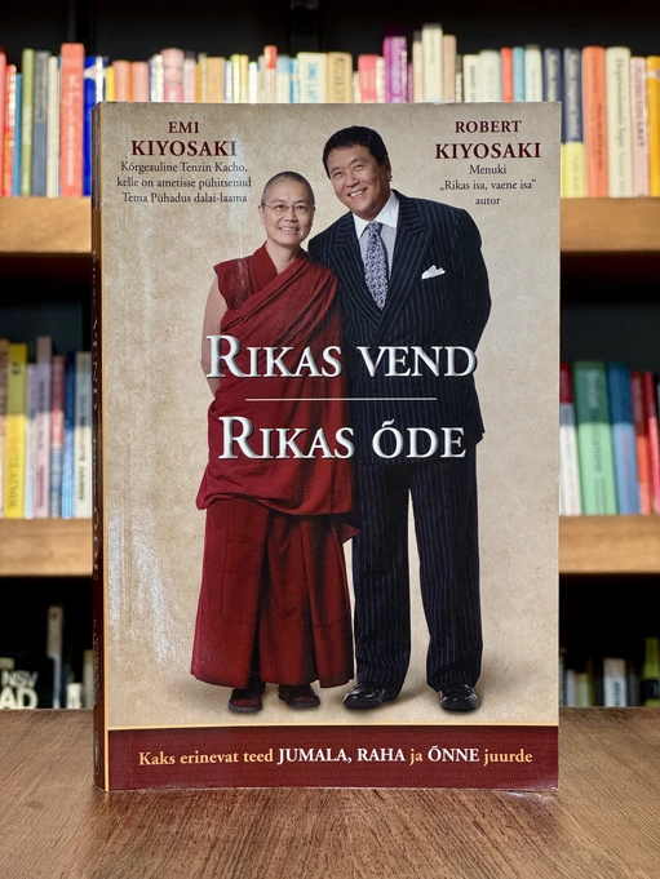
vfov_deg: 25.3
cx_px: 330
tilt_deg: -0.7
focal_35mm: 77
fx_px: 1957
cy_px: 440
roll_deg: -0.4
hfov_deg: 19.1
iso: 250
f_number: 2.8
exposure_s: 1/88
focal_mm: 9
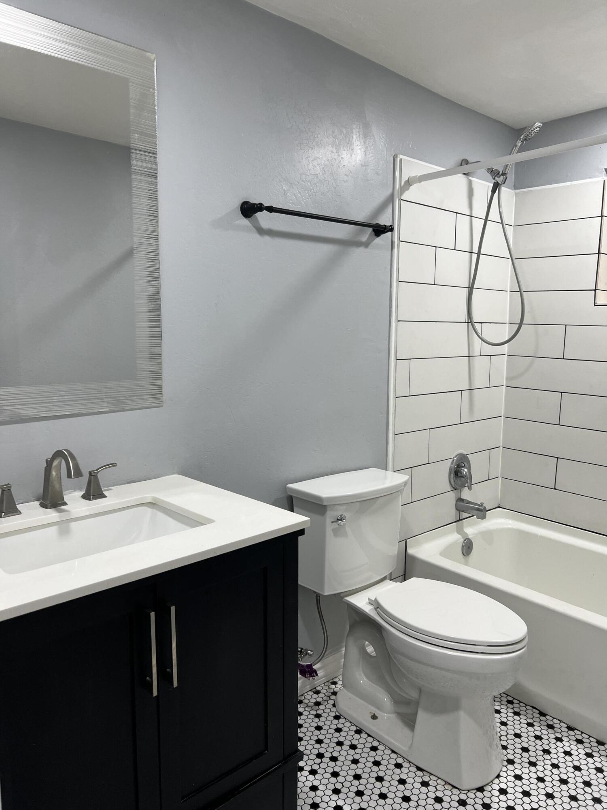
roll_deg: +0.3
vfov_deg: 67.3
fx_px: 608
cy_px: 405
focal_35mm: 26
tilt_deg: -9.8
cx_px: 304
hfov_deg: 53.1
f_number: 1.5
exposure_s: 1/120
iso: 100
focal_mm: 5.7
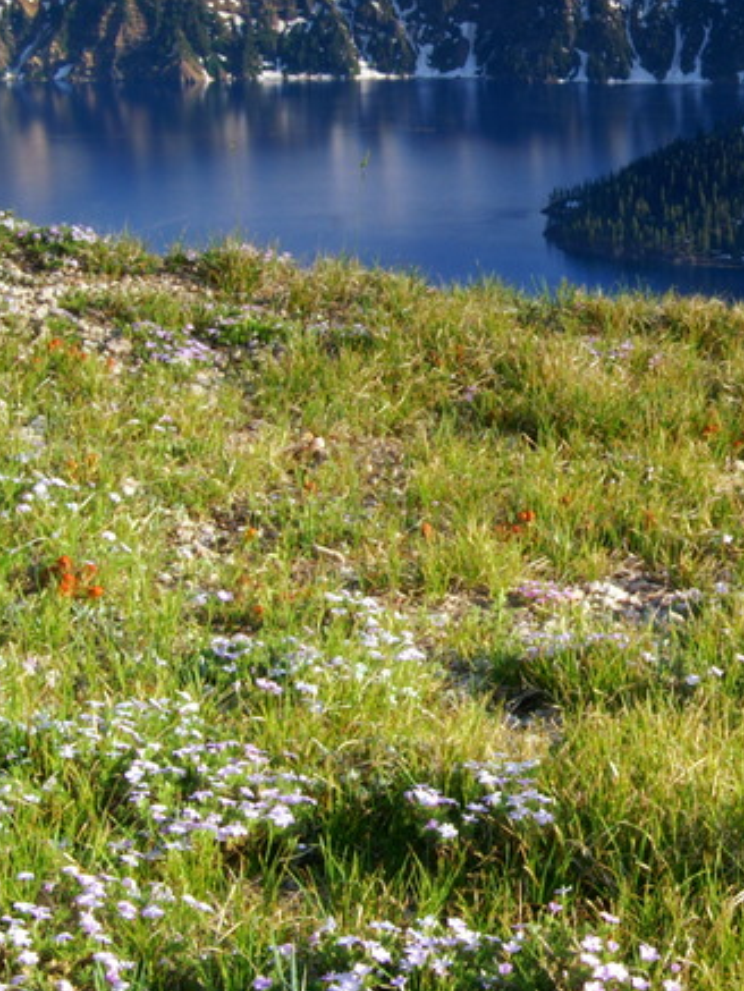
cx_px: 852
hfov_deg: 17.9
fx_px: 2263
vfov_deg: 24.7
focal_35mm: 79
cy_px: 383
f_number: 22
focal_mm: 24
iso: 200
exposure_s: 1/5
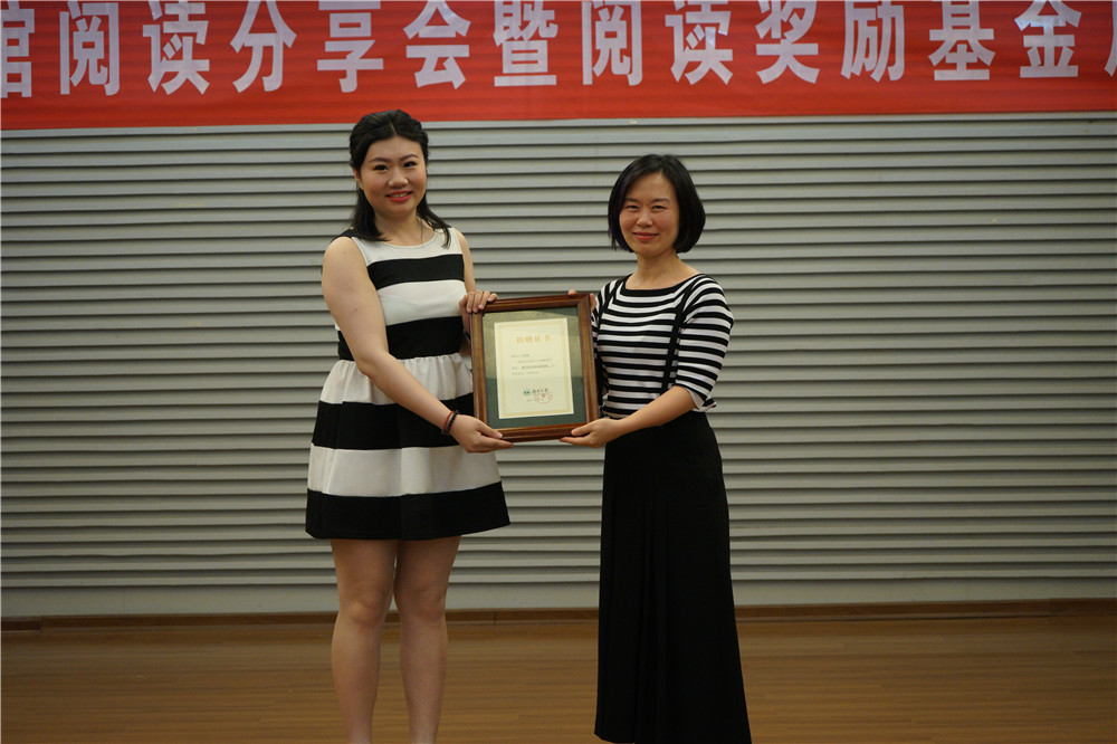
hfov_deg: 37.5
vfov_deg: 25.5
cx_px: 558
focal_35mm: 53
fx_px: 1644
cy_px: 372
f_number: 5
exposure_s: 1/60
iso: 2000
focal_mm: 53
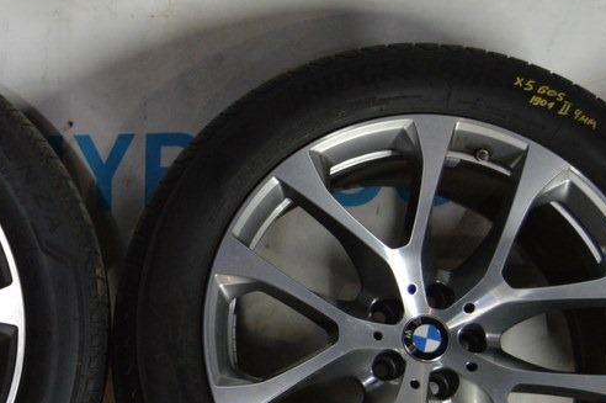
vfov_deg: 18.1
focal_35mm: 75
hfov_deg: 26.1
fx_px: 1261
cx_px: 49
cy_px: 262
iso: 1800
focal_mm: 24
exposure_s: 1/60
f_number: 3.8
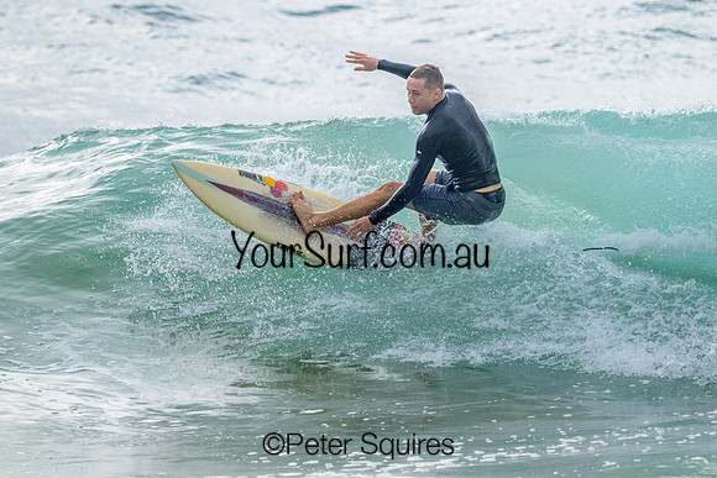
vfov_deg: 1.8
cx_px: 435
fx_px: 15443
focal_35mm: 775
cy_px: 194
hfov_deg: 2.7
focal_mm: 610
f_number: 11
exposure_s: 1/2000
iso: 1000
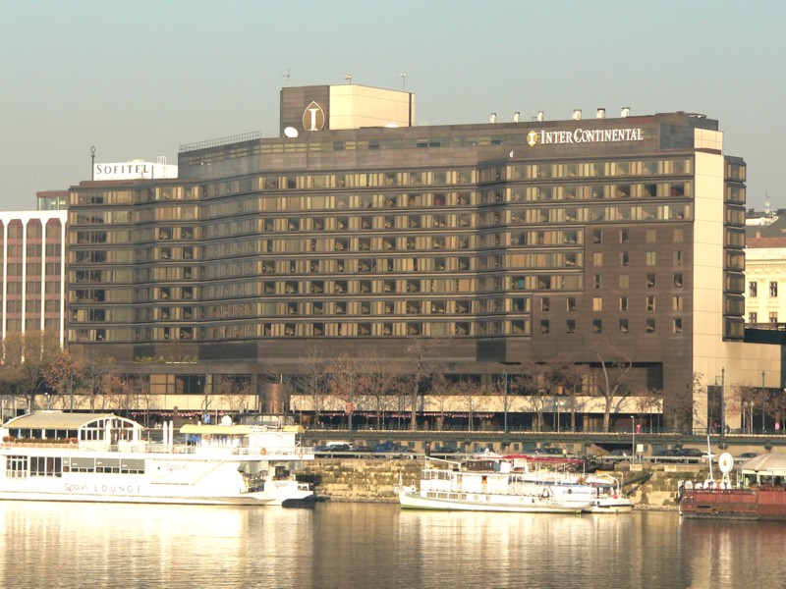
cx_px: 393
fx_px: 3678
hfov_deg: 12.2
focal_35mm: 162
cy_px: 294
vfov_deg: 9.2
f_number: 5.2
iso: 100
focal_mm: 27
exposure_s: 1/500
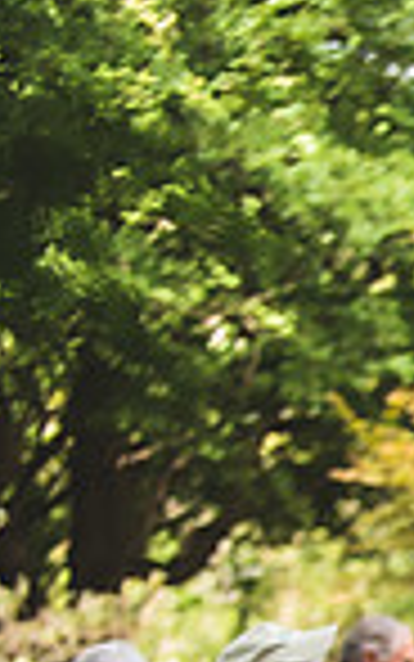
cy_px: 754
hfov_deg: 4.5
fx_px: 5068
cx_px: 1282
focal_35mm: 281
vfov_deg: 7.4
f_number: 2.8
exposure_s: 1/400
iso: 400
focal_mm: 70
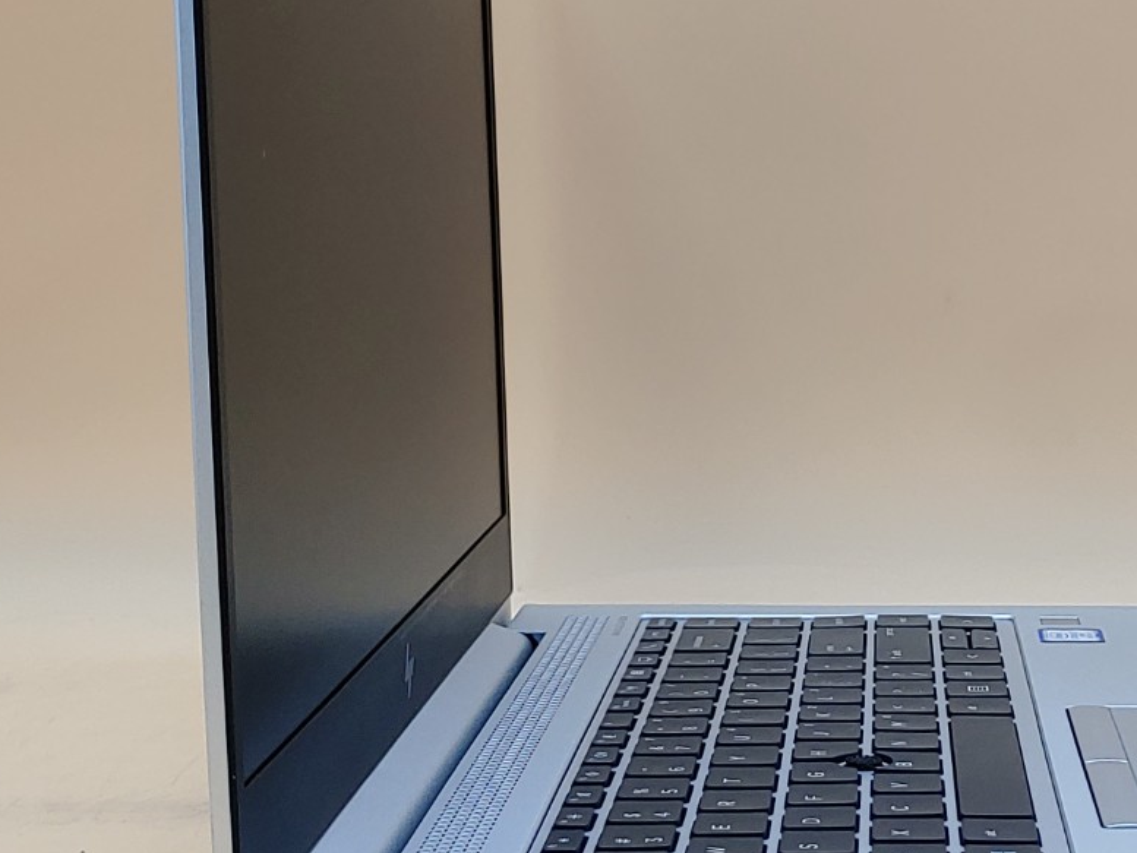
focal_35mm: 76
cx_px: 868
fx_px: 2497
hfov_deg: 25.3
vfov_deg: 19.4
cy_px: 338
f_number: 1.8
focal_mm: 4.36
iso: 50
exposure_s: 1/120
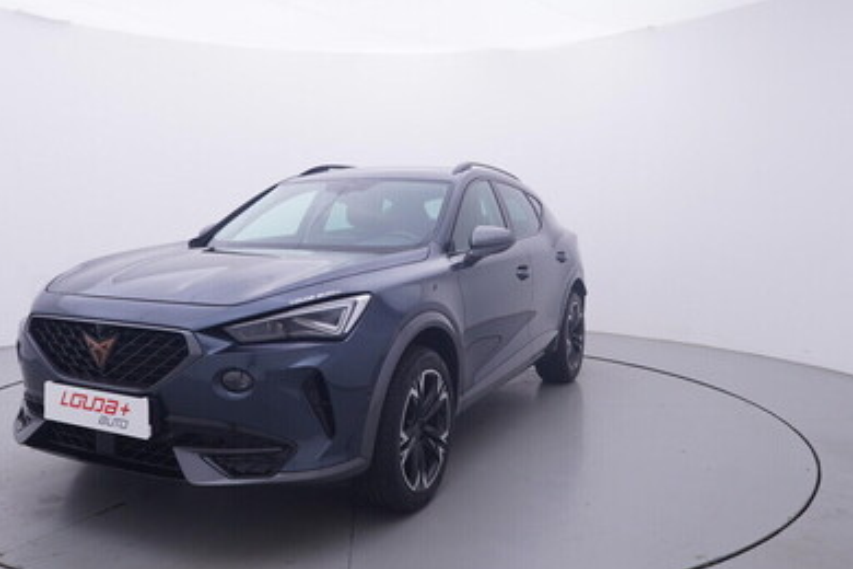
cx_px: 373
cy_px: 259
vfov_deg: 41.4
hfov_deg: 59.0
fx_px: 751
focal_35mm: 32
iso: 200
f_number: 5
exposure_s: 1/80
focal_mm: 15
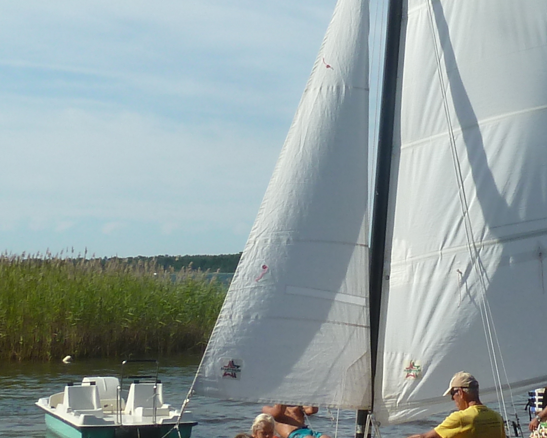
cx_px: 463
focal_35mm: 88
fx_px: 1425
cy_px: 90
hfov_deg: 21.4
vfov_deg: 17.3
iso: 80
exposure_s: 1/400
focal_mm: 4.1
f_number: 5.6
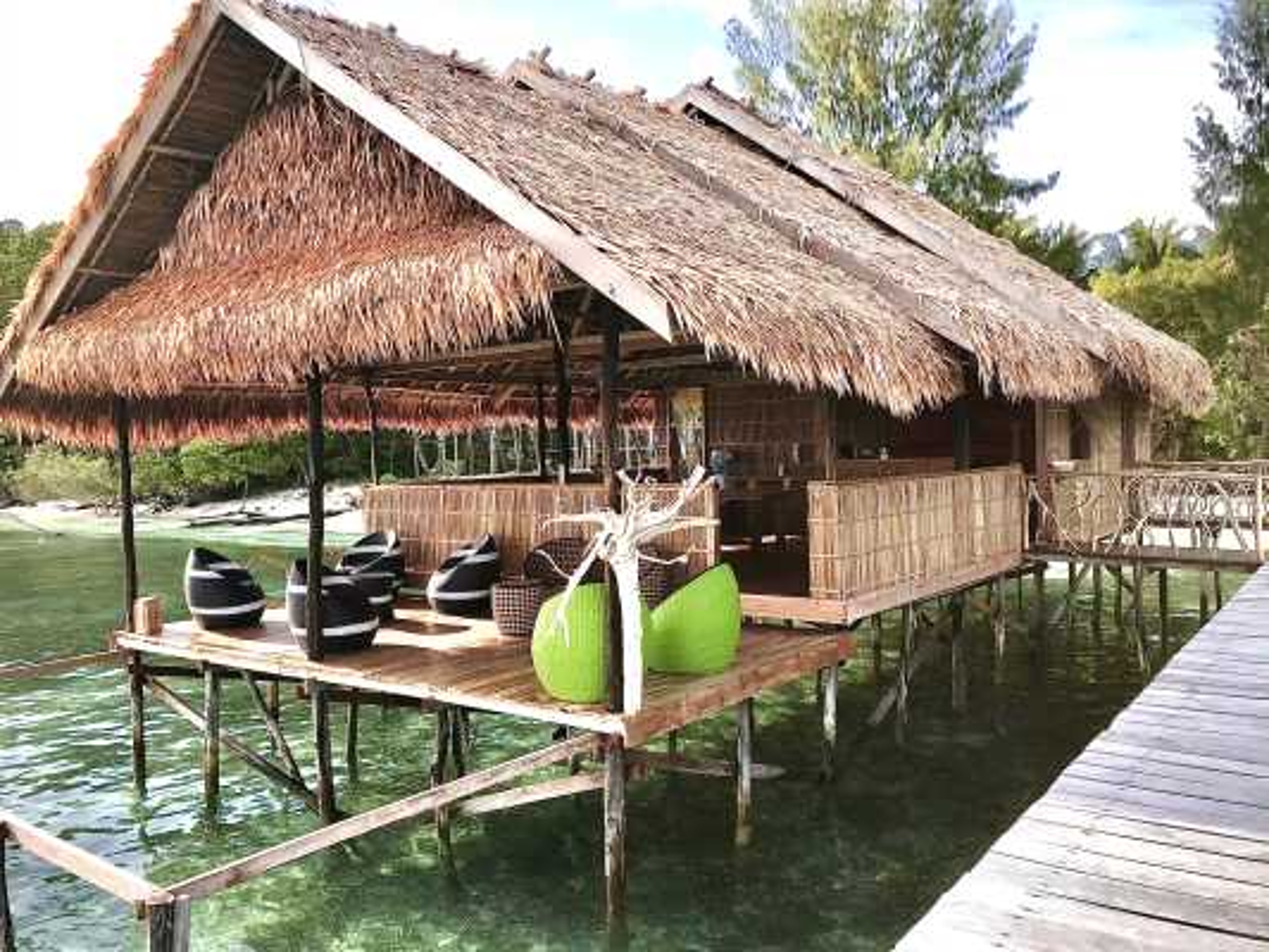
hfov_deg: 63.4
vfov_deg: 49.8
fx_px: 1027
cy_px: 476
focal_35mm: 28
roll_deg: +1.7
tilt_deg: -0.2
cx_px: 634
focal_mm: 3.99
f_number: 1.8
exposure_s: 1/725
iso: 20
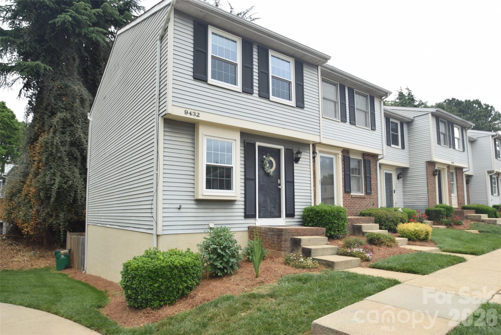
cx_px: 250
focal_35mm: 21
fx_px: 292
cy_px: 168
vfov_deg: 59.6
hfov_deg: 81.2
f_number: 7.1
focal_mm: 14
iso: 100
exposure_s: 1/200
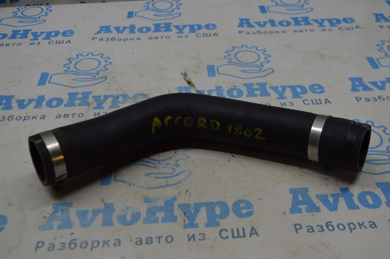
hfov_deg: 49.6
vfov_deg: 34.2
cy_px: 130
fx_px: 422
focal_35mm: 39
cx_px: 195
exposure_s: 1/125
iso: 400
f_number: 5.6
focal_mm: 26
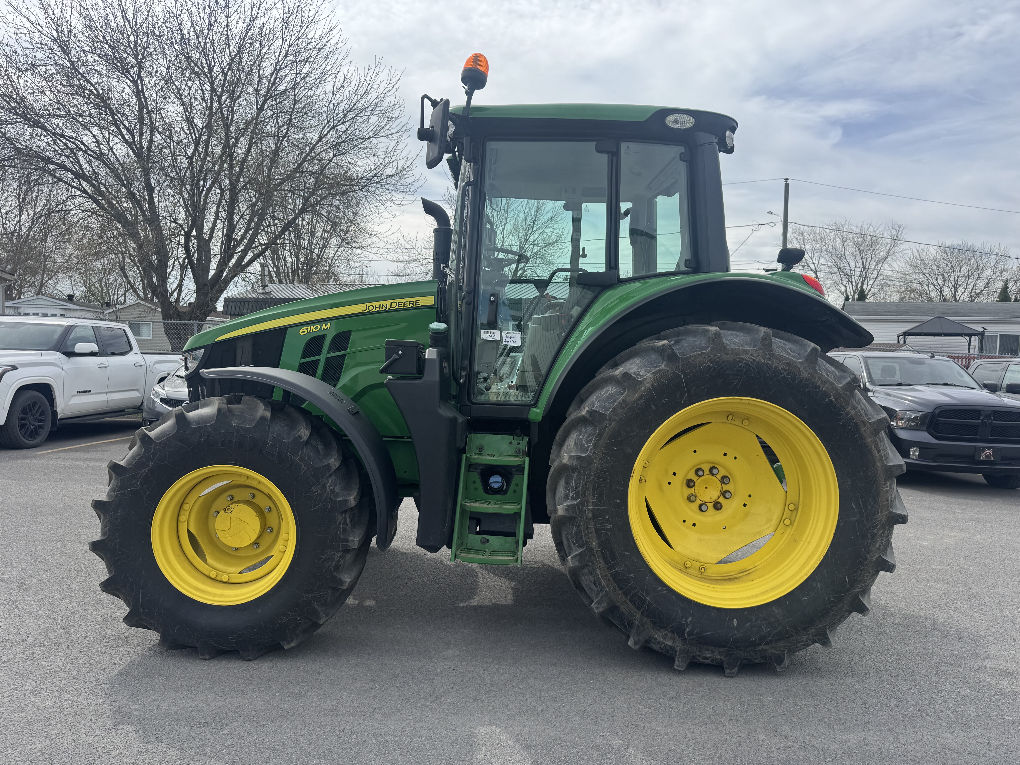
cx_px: 510
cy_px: 382
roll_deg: -1.6
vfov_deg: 56.8
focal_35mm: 24
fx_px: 707
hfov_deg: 71.6
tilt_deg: -2.9
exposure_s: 1/3802
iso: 80
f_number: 1.78
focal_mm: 6.76
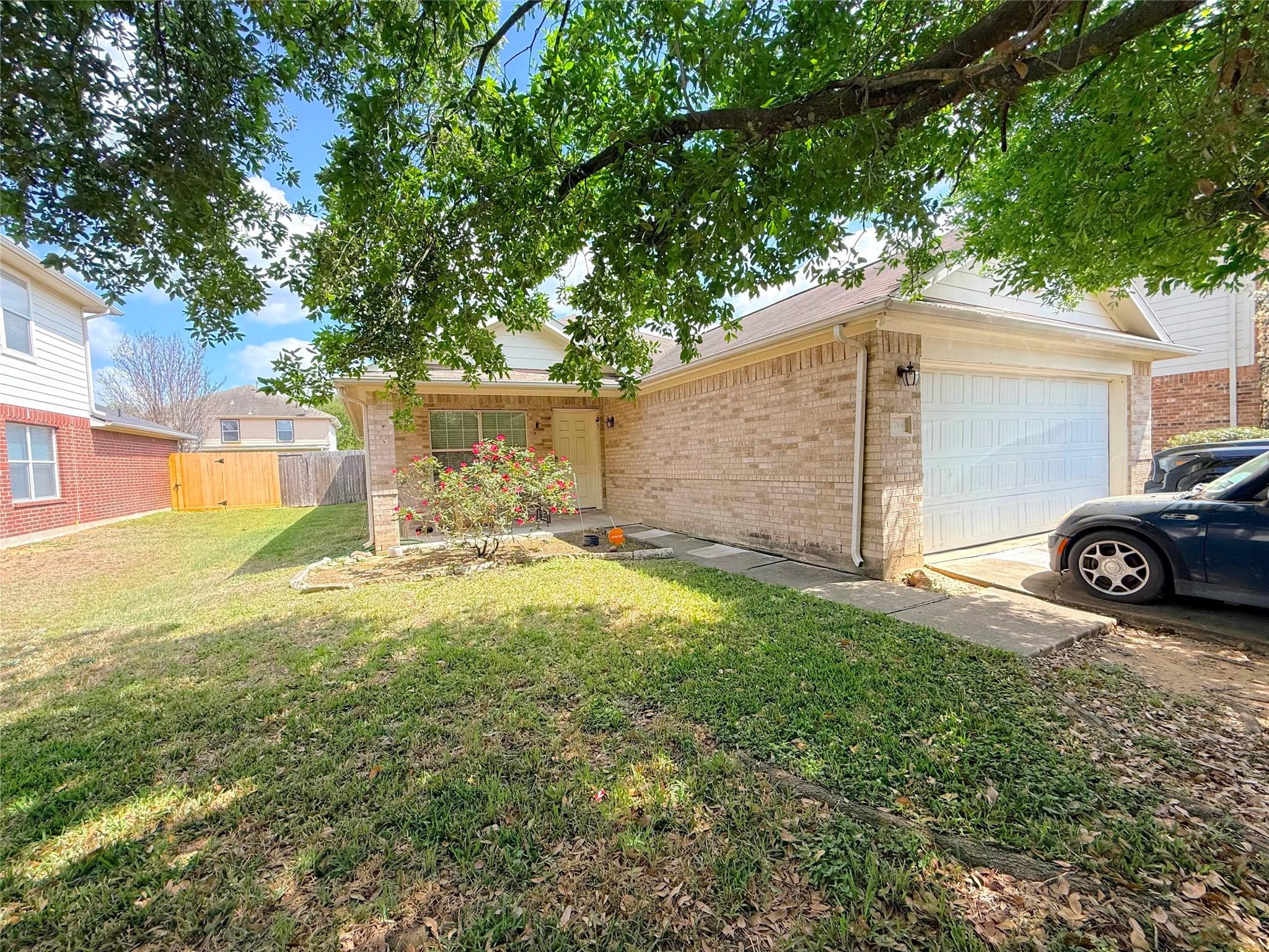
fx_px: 513
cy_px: 476
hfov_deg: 102.1
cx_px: 634
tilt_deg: -1.9
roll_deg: +2.1
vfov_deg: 85.7
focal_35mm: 14
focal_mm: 2.22
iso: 64
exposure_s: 1/638
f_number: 2.2
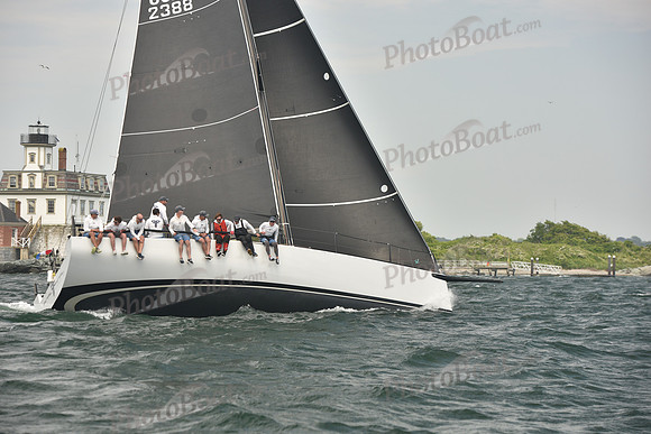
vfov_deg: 12.2
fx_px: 2026
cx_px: 326
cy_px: 217
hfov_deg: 18.3
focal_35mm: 112
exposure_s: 1/640
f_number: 5
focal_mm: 112
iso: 250
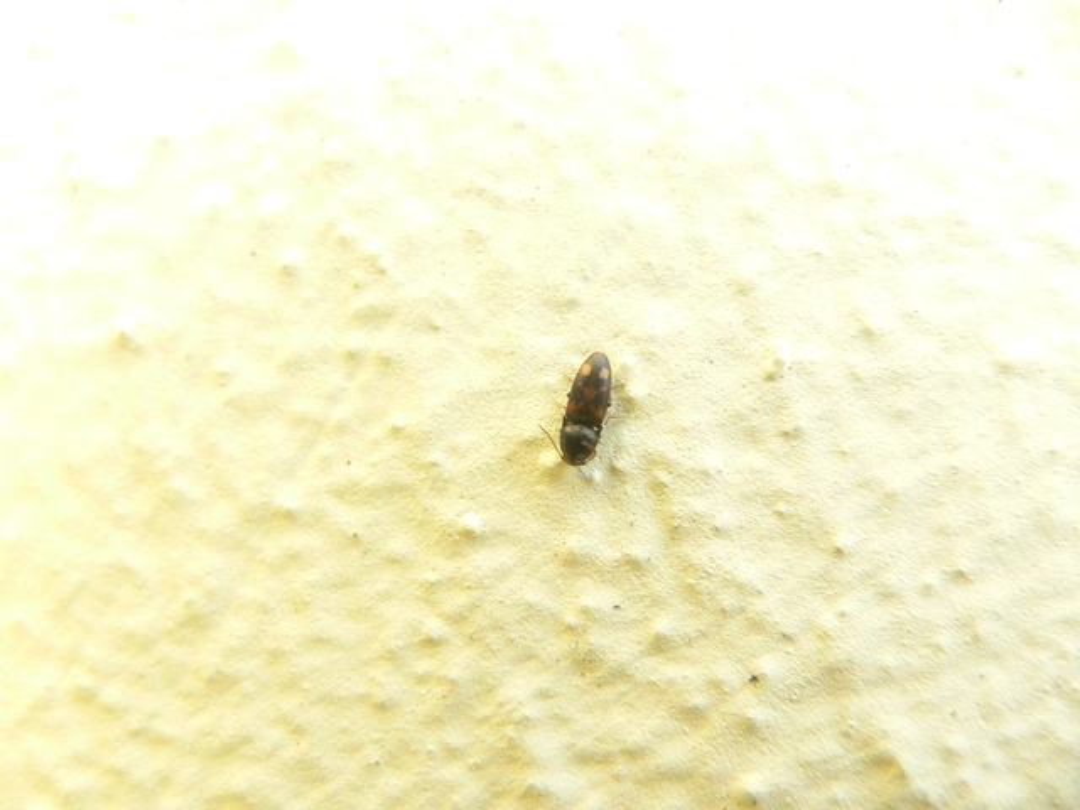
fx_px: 1123
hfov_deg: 51.4
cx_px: 540
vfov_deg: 39.7
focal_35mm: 36
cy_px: 405
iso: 100
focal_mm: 6
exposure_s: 1/25
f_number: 2.8
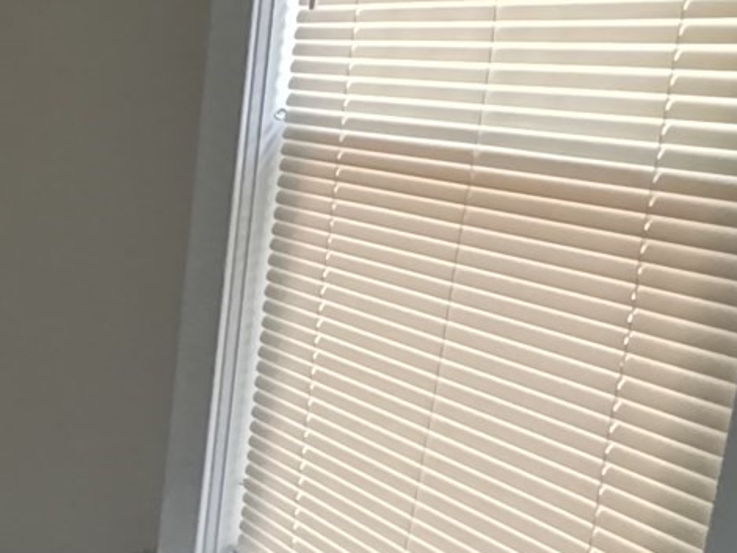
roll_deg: +3.1
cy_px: 348
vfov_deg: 24.0
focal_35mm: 61
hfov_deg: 19.7
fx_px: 1299
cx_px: -690
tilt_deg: -14.6
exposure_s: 1/60
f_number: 2.2
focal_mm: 2.22
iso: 1000
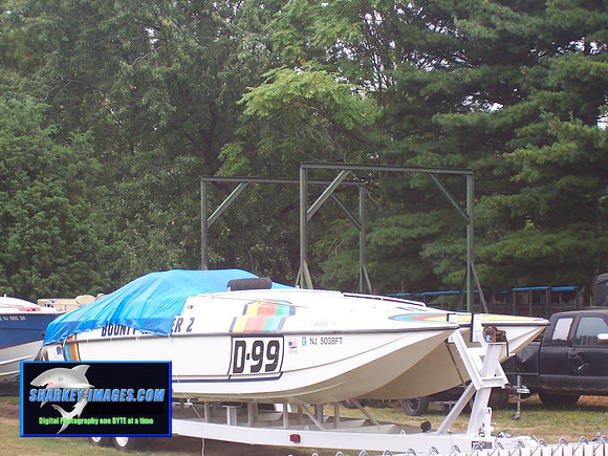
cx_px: 304
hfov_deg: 19.3
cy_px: 228
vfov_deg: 14.5
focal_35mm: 102
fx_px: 1792
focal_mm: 16.8
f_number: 4.6
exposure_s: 1/125
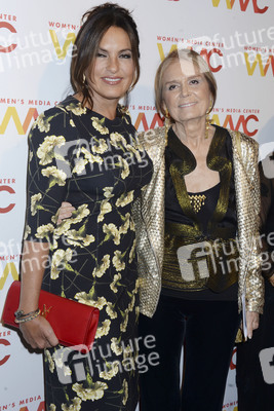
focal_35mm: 52
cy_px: 206
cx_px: 137
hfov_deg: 26.0
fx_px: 593
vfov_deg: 38.2
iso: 500
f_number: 9
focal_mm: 52
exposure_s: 1/250
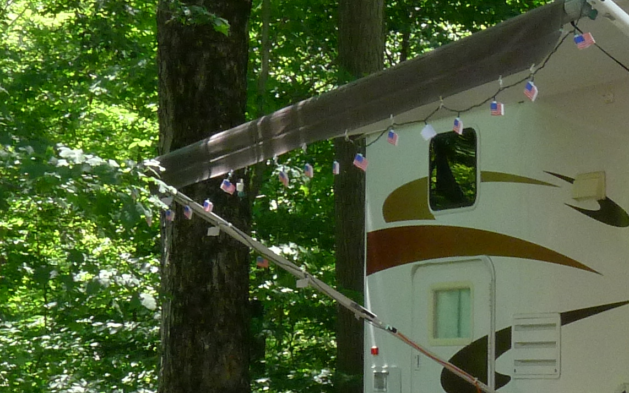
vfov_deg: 11.1
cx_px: 862
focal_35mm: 118
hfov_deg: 16.5
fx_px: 2023
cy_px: 318
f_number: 8
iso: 320
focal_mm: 7.5
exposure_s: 1/60
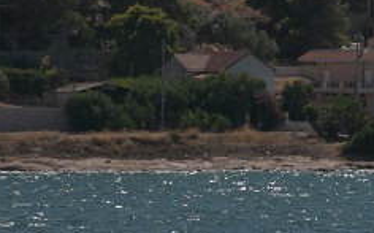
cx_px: 403
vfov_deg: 2.1
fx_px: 6334
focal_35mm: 622
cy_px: -363
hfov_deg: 3.4
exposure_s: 1/1000
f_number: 9
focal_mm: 120
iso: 100
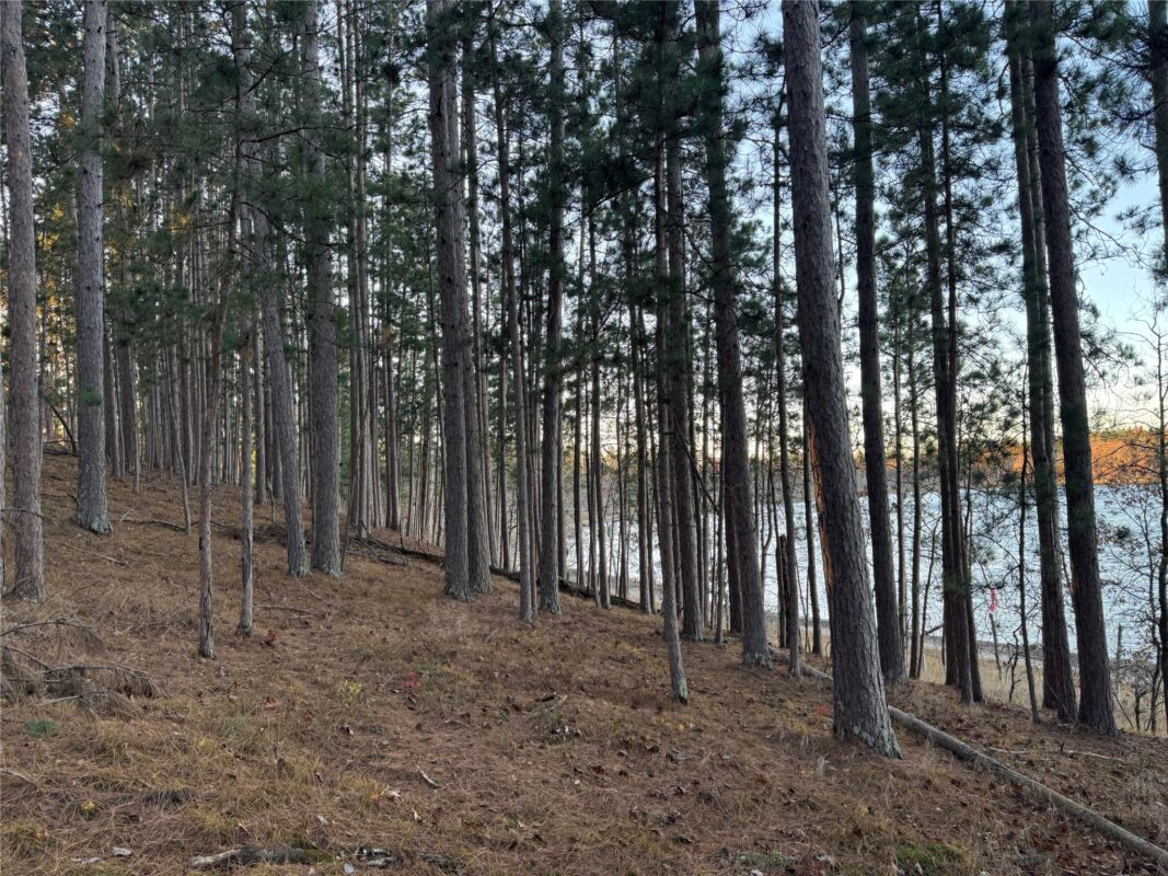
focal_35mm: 24
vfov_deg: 56.8
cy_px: 438
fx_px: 810
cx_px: 584
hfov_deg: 71.6
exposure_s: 1/121
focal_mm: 6.76
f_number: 1.78
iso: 125
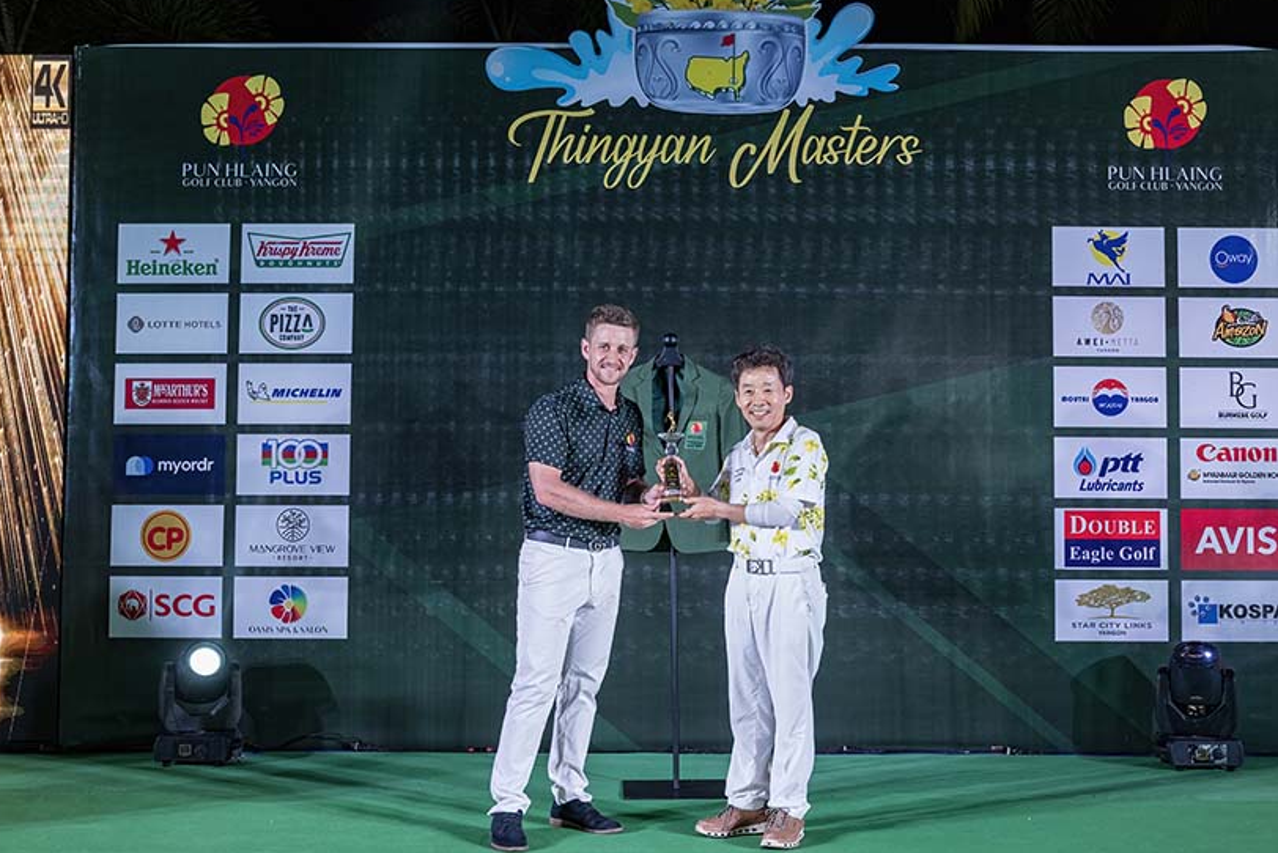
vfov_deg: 33.7
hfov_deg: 48.8
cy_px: 379
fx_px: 1406
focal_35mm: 40
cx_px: 705
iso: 720
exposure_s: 1/200
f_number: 3.5
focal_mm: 33.5
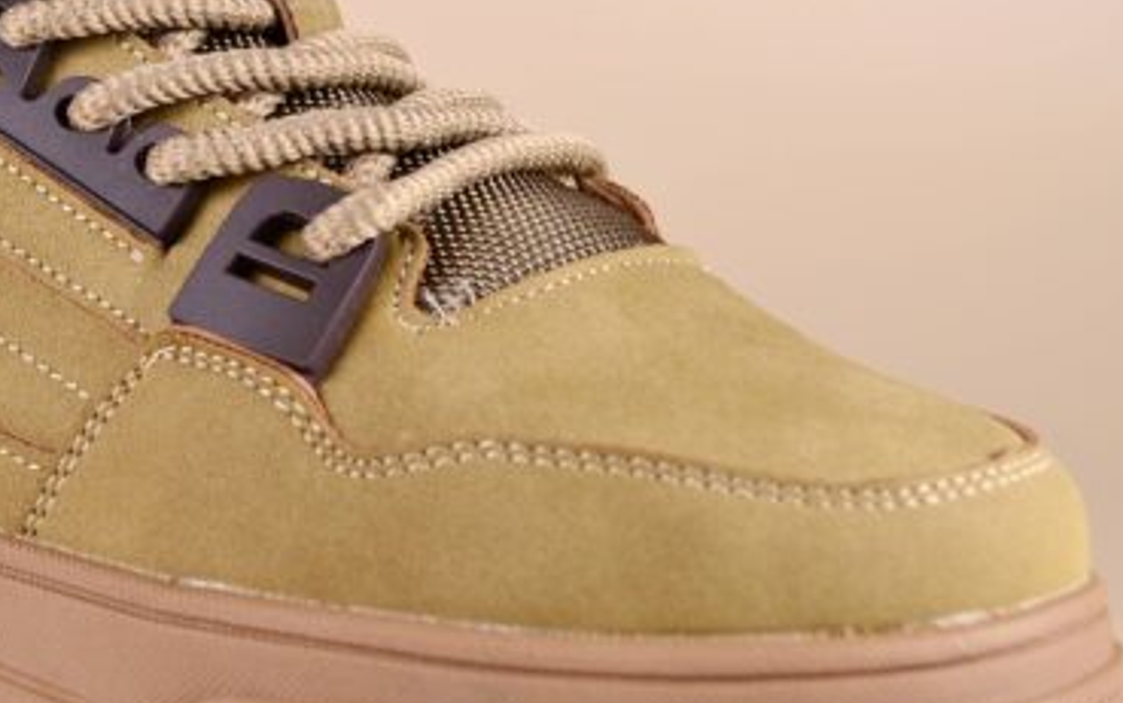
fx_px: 3246
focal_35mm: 106
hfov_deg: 19.4
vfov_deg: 12.4
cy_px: 291
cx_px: 231
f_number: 4.8
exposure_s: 1/80
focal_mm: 32
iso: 100
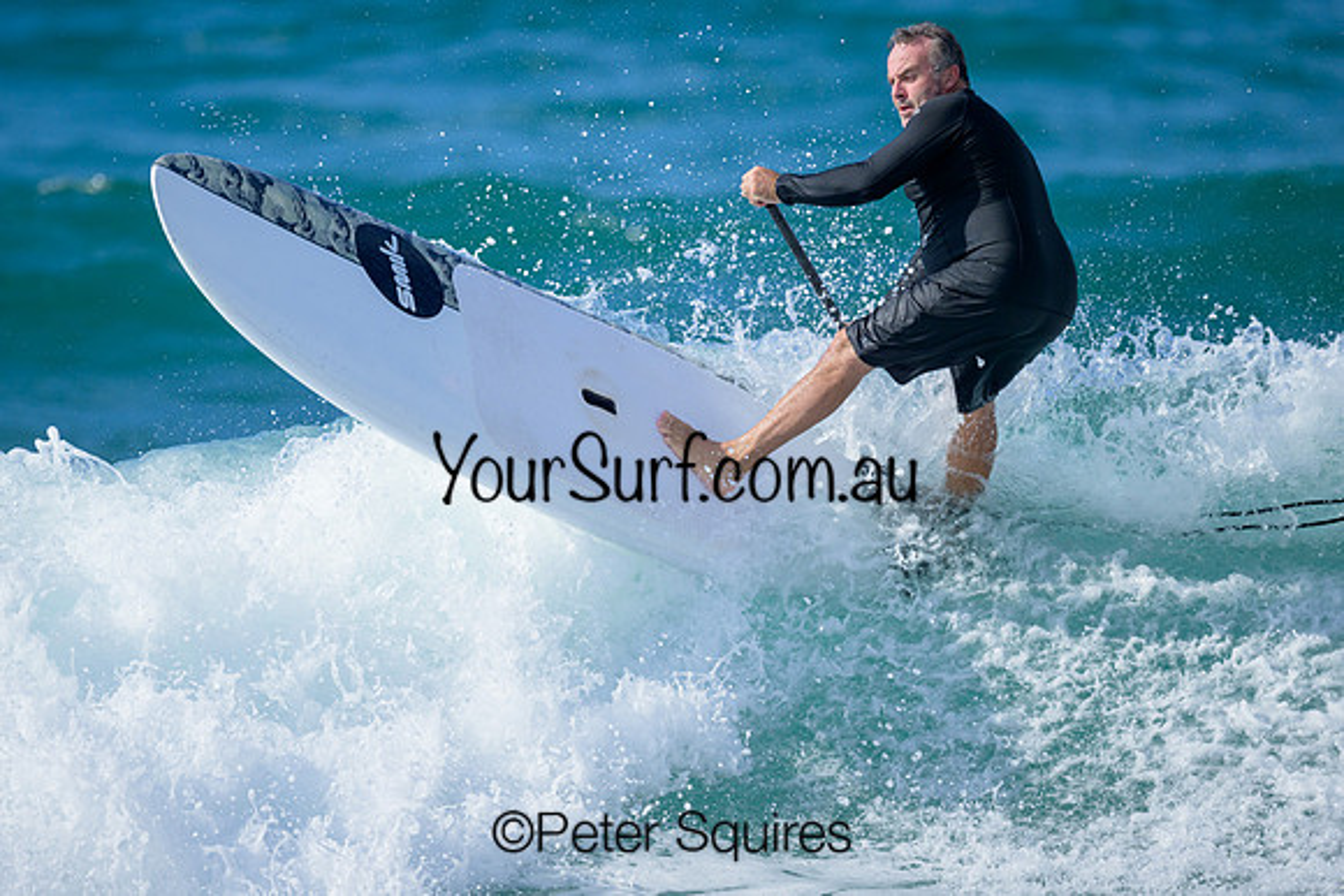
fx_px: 29872
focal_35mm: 800
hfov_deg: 2.6
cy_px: 448
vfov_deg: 1.7
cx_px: 672
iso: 250
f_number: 6.3
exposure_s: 1/2000
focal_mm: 800
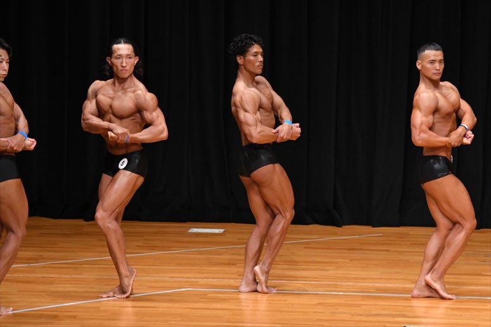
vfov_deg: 5.1
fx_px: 3681
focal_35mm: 270
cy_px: 164
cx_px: 246
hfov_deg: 7.6
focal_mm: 180
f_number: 5.6
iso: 4000
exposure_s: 1/400
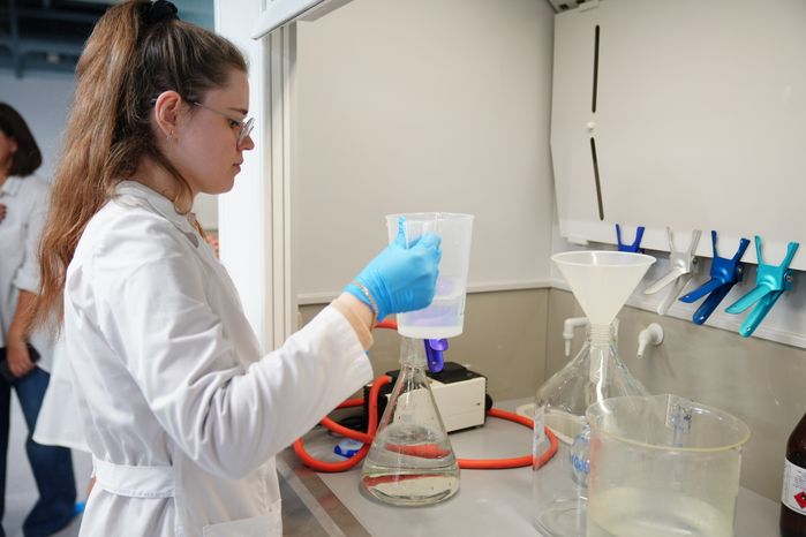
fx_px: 716
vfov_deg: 41.1
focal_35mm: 32
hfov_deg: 58.7
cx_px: 403
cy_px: 268
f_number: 2.8
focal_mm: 32
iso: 1250
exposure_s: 1/250
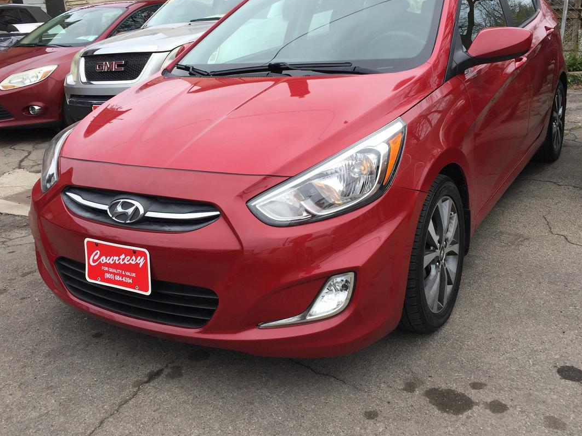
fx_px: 588
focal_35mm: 35
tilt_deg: -14.8
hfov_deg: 52.6
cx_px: 289
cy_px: 176
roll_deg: +2.2
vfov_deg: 40.5
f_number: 2.2
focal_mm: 4.15
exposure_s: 1/942
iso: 32
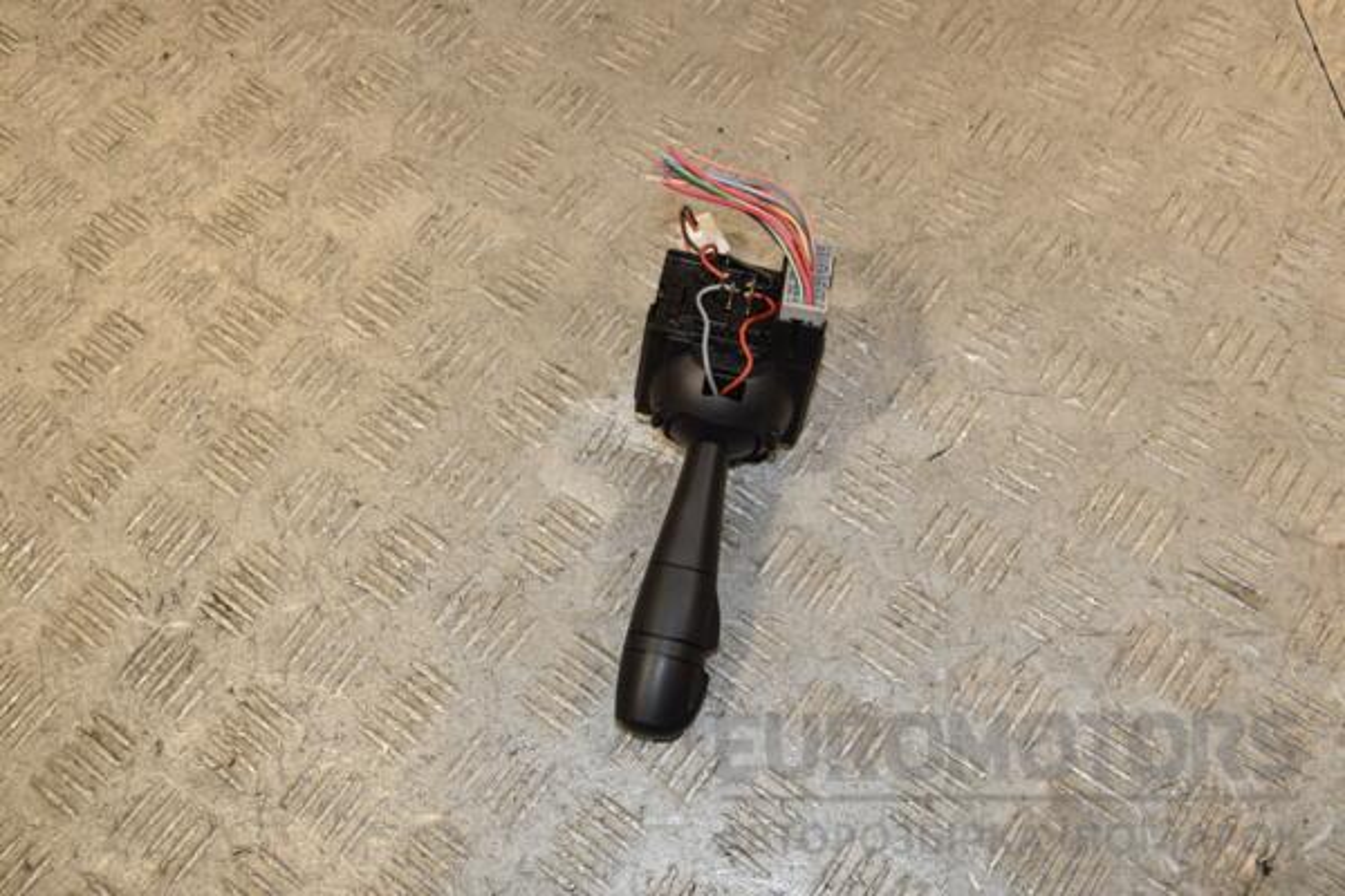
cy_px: 448
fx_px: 1457
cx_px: 672
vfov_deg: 34.2
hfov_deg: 49.6
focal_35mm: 39
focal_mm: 26
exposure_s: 1/200
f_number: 8
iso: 800
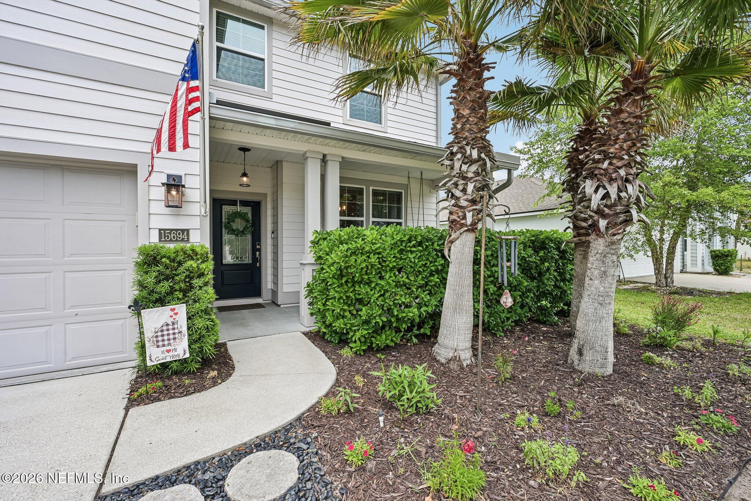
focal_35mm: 16
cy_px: 250
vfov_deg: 75.5
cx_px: 376
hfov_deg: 98.5
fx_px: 323
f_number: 8
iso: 100
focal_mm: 15.5
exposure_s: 1/90
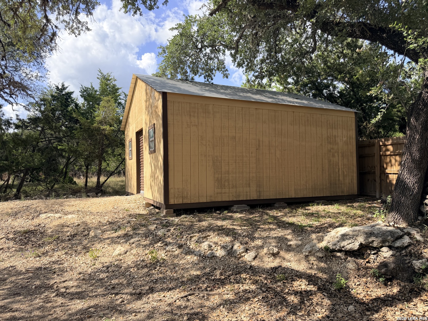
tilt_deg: +1.7
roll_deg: +1.0
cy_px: 160
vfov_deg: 56.8
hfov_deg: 71.6
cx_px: 214
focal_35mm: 24
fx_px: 297
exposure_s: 1/2703
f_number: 1.78
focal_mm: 6.76
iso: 100
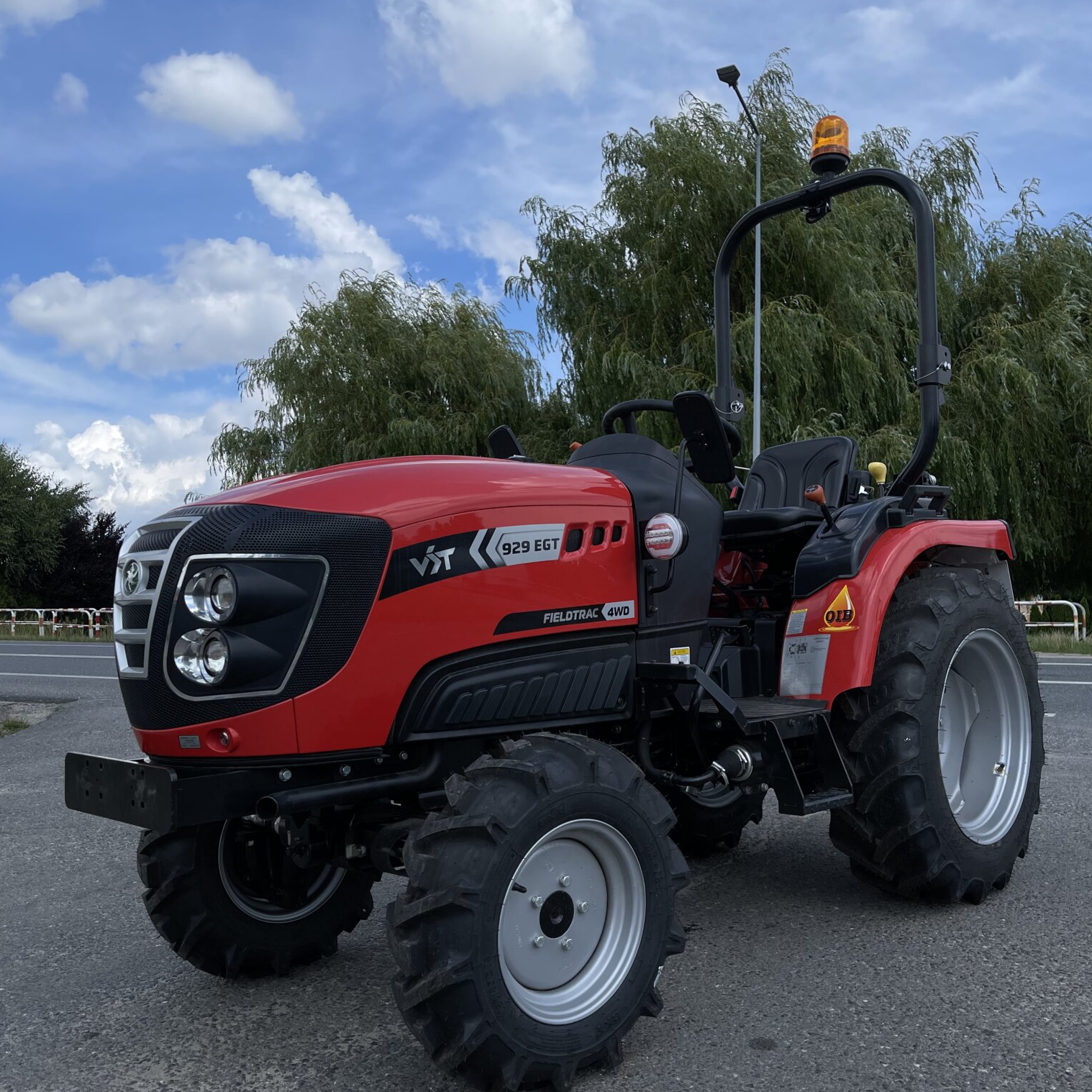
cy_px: 568
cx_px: 550
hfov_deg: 52.5
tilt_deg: +4.0
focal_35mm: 31
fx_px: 1106
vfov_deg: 52.5
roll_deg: +0.3
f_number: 1.6
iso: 50
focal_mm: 5.1
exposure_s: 1/7937
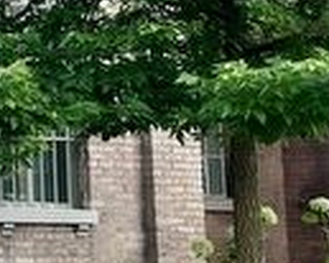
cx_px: -474
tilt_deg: +11.4
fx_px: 1528
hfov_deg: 10.5
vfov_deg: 9.6
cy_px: -79
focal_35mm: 157
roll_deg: -1.1
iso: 50
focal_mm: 5.7
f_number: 1.5
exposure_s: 1/502
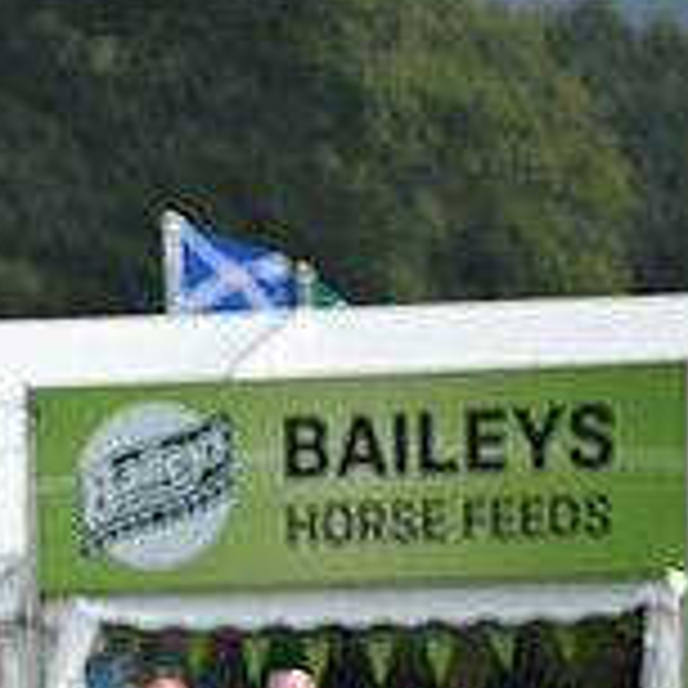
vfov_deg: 1.8
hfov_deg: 1.8
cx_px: -603
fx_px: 22464
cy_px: 767
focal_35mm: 999
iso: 450
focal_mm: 310
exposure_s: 1/1250
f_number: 5.3
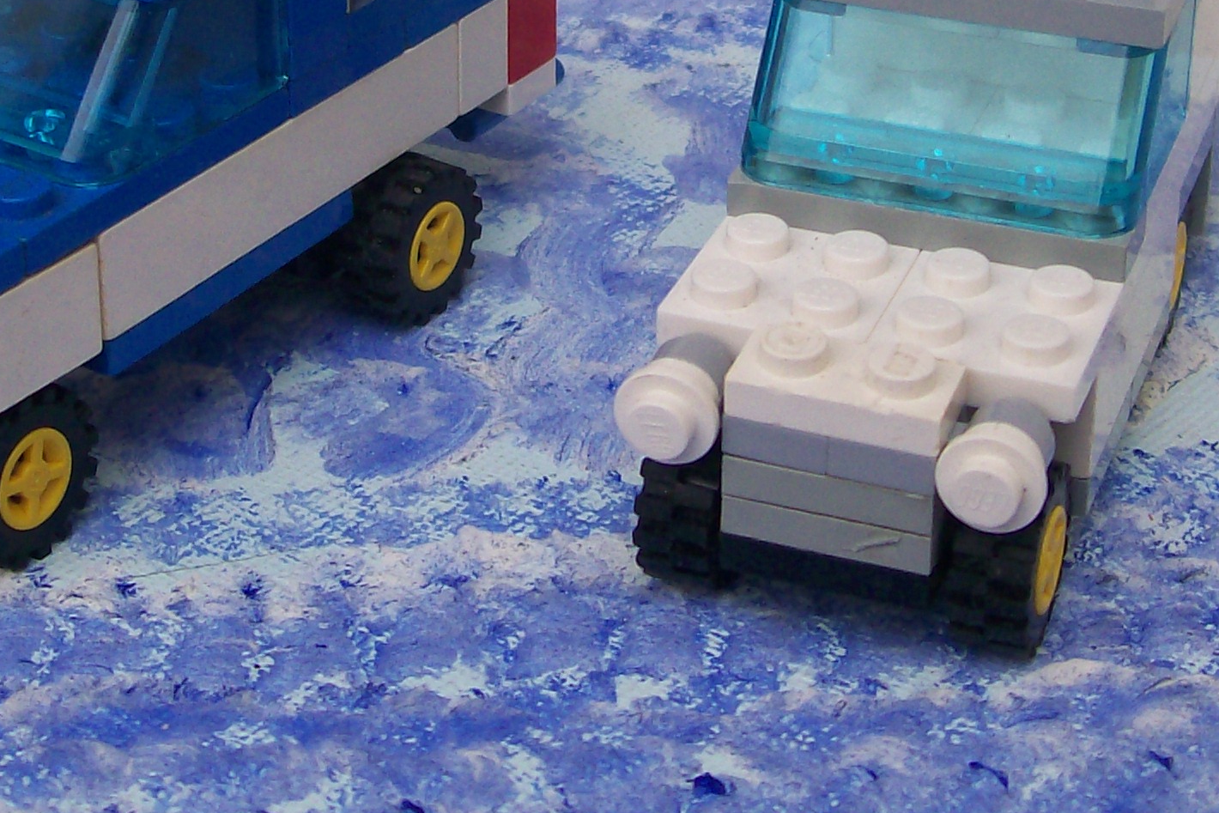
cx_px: 508
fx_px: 2743
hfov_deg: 25.0
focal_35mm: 81
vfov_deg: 16.6
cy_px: 34
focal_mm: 6
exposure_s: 1/404
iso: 80
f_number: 2.7
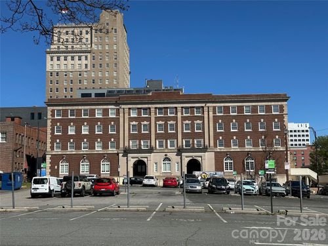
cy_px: 123
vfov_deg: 30.3
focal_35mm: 48
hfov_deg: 39.7
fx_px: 455
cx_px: 164
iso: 64
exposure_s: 1/5882
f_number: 1.78
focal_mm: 6.86
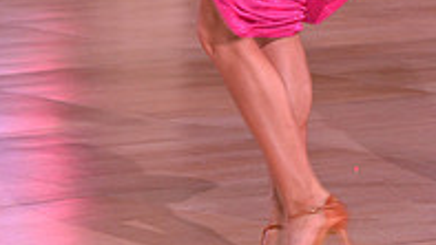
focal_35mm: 463
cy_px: -135
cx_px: 419
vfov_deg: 2.6
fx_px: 5355
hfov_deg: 4.7
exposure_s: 1/250
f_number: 5.6
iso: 1600
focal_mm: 150
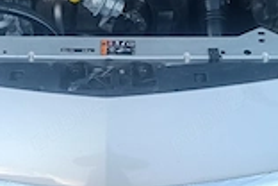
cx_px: 123
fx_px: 494
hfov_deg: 31.4
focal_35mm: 64
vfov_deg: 21.1
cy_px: 129
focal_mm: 6.14
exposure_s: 1/101
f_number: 1.65
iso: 398
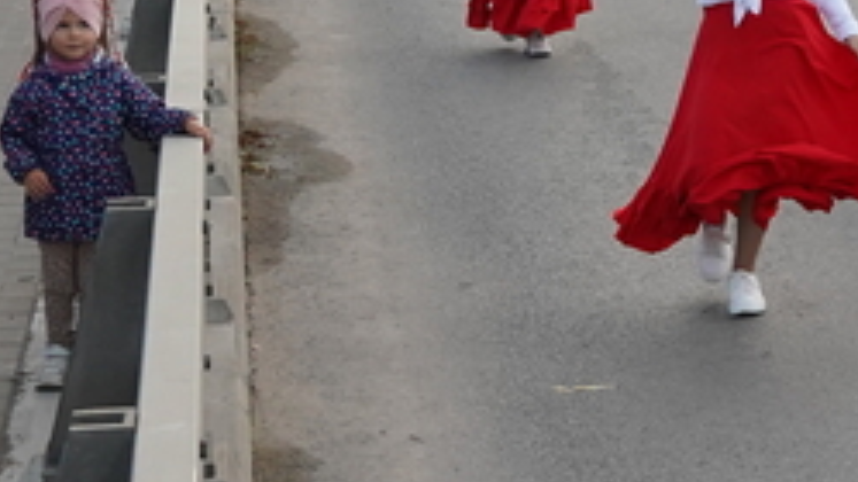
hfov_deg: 13.2
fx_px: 3549
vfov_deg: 7.7
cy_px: -151
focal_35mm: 156
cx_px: 1197
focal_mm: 30
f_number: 4.5
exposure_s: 1/2000
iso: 1600
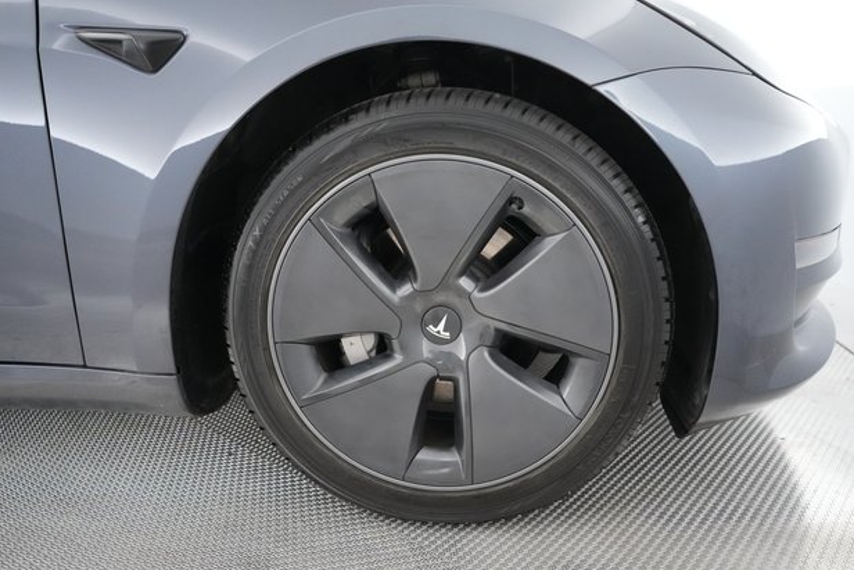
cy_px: 294
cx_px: 442
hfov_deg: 67.4
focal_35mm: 27
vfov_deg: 47.9
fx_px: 641
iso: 10000
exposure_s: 1/320
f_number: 2.8
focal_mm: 26
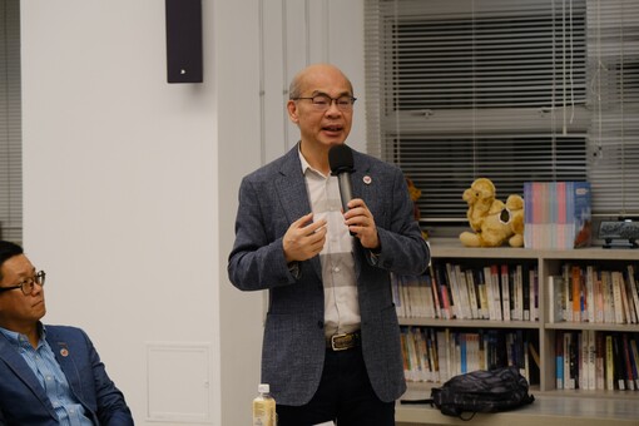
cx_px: 320
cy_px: 213
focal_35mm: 117
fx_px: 2077
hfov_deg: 17.5
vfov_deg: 11.7
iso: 2000
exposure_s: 1/220
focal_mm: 78.1
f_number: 4
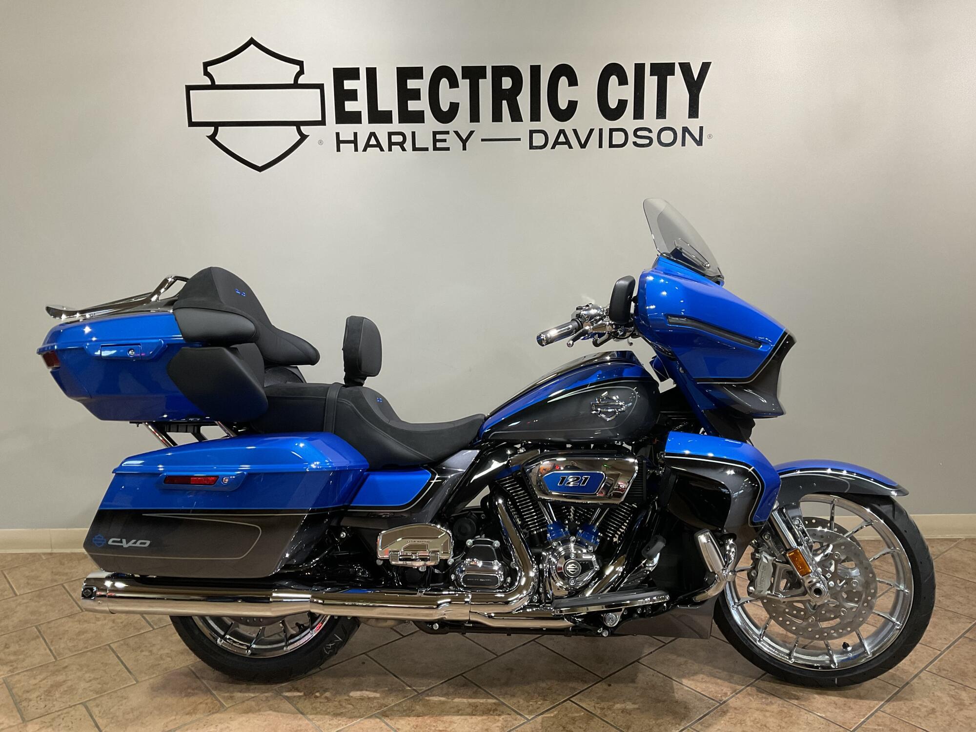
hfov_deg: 61.7
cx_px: 488
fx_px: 818
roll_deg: +0.3
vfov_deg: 48.2
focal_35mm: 29
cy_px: 366
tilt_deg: -10.8
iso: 80
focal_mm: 3
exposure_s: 1/60
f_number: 1.8
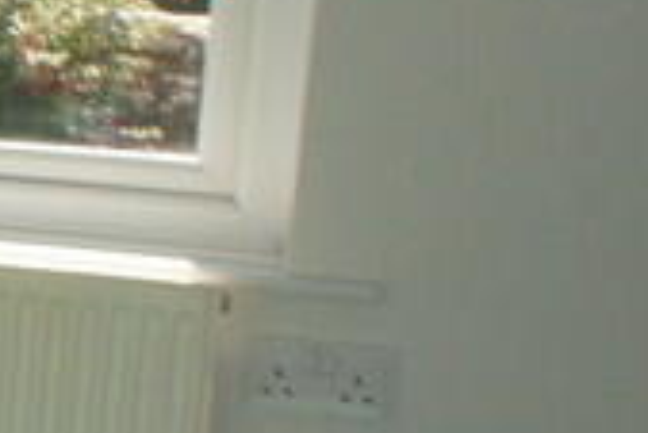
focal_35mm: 145
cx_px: -1300
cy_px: 264
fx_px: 2612
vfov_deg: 9.5
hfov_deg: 10.3
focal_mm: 16
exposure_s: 1/100
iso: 800
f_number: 13
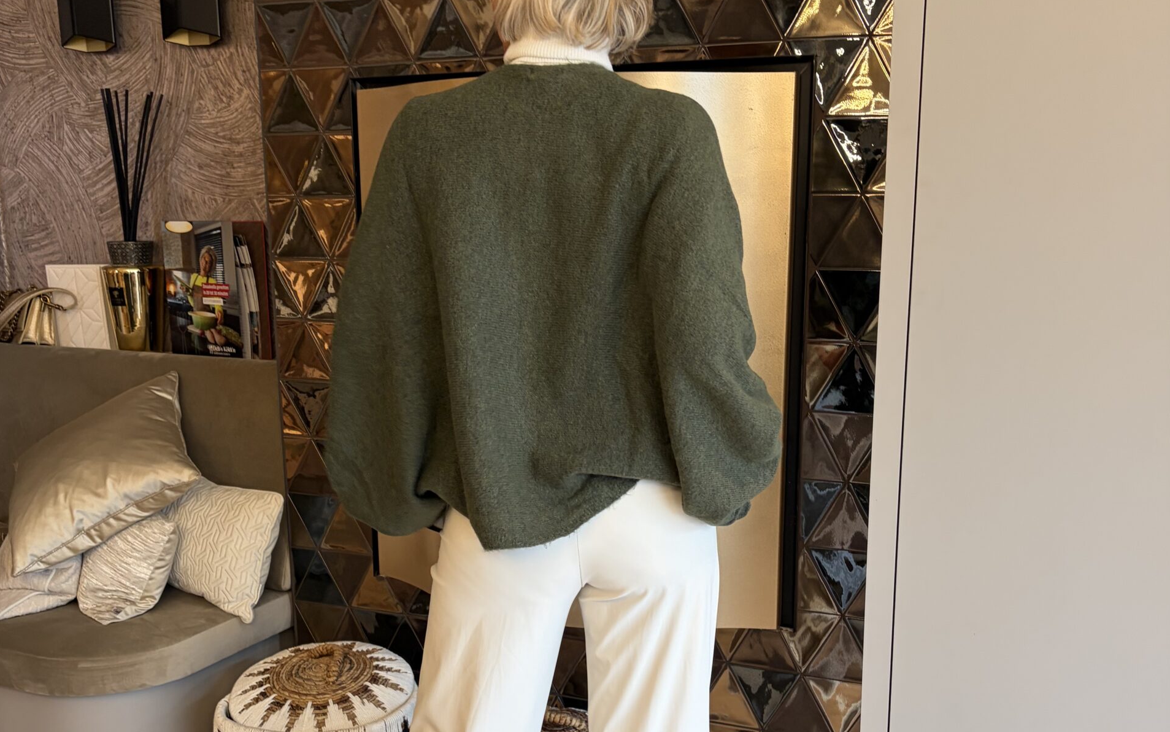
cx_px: 587
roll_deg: -0.4
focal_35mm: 37
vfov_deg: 34.3
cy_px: 448
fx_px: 1180
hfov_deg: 52.7
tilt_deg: -11.4
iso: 100
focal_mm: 5.96
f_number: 1.6
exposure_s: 1/50
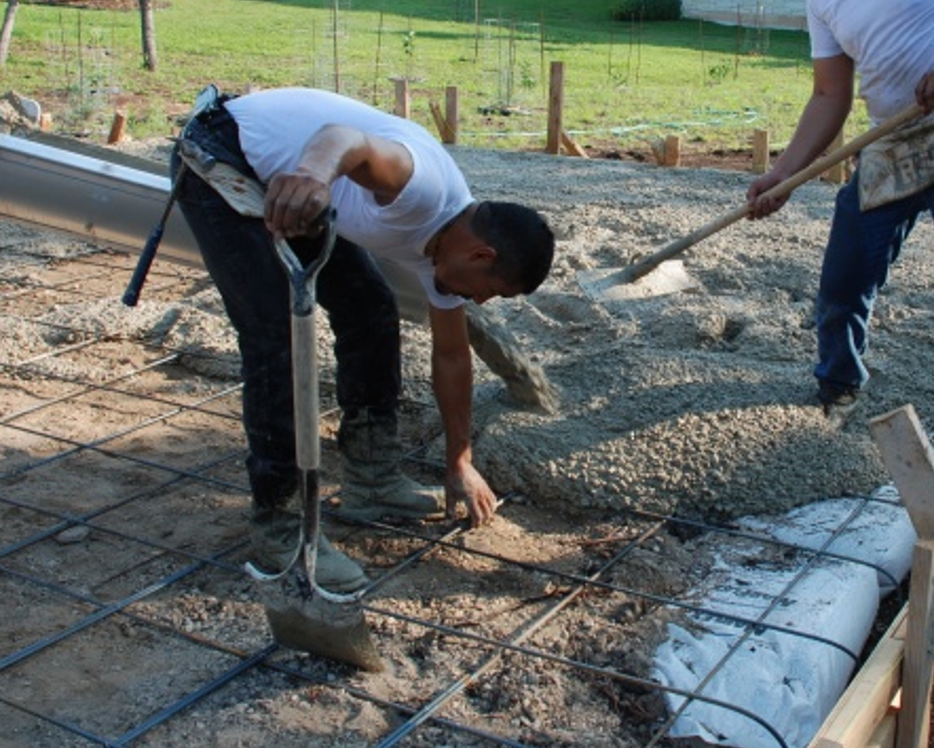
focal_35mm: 51
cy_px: 274
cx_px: 619
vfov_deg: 29.6
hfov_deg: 36.3
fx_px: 1410
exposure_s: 1/125
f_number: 5.6
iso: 110
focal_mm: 20
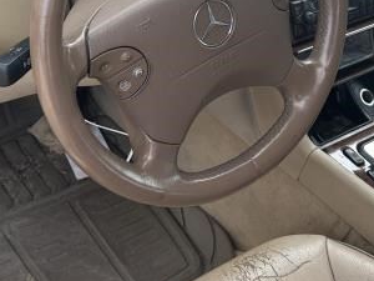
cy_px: -50
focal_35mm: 64
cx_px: 140
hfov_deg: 30.1
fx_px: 691
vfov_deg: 21.4
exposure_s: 1/1019
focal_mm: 6.86
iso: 80
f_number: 1.78
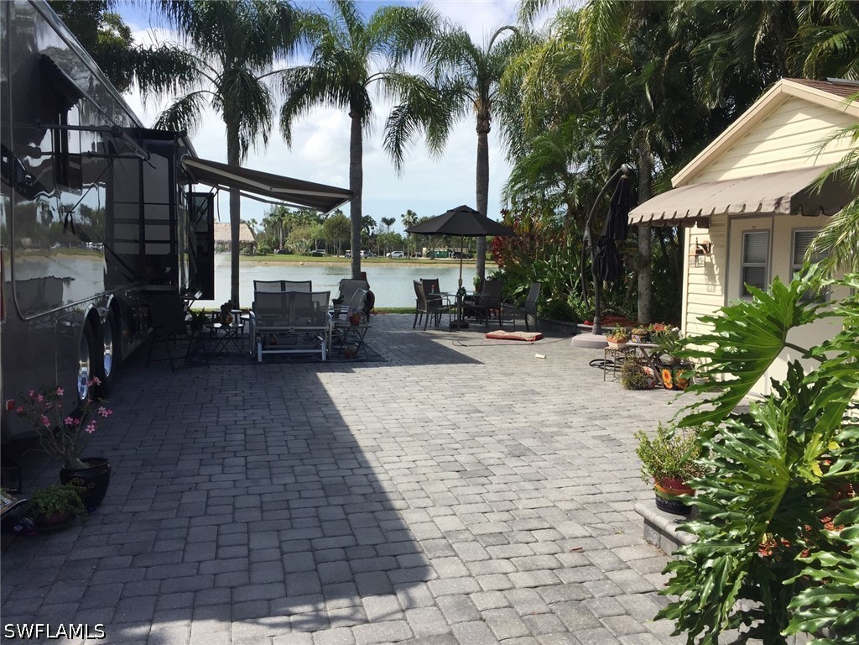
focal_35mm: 29
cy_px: 322
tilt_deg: -3.3
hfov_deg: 61.7
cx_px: 430
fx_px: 720
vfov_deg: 48.2
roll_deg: -0.3
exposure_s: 1/2083
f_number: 2.2
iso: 32
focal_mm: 4.15
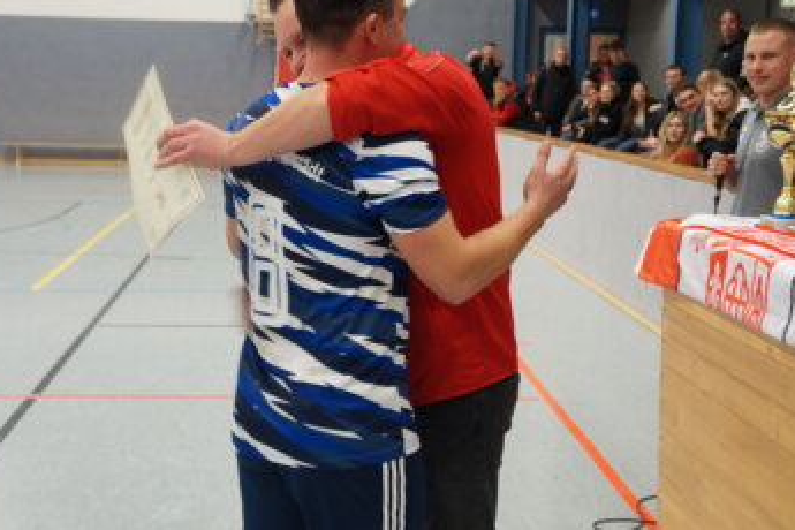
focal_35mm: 66
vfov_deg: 20.6
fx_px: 1457
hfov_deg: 30.5
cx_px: 355
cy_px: 233
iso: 1000
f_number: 4.5
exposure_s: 1/60
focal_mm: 38
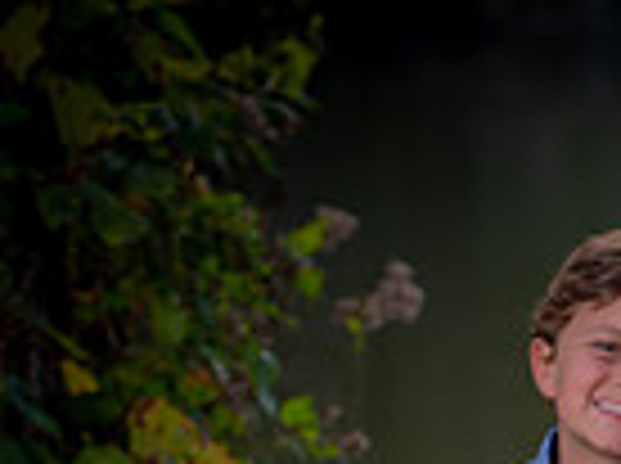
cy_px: 833
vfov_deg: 3.6
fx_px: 7378
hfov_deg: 4.8
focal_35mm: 412
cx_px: 1161
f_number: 4.5
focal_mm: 102
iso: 200
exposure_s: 1/160
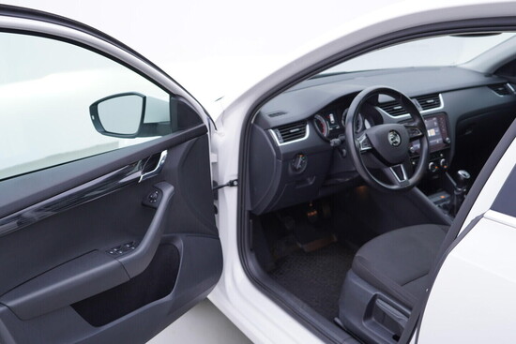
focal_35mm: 36
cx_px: 258
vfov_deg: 36.9
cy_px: 172
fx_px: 516
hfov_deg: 53.1
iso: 125
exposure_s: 1/50
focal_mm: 24
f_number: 3.2
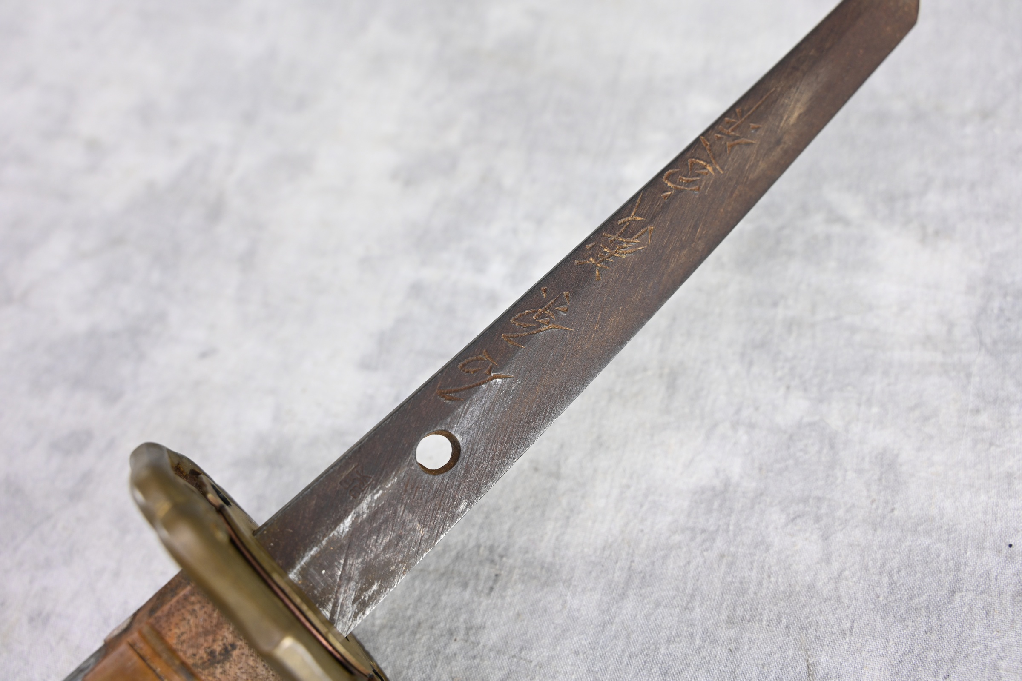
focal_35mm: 30
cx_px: 511
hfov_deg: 61.1
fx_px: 866
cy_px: 340
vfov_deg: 43.0
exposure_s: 1/100
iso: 400
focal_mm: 30.5
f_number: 5.6
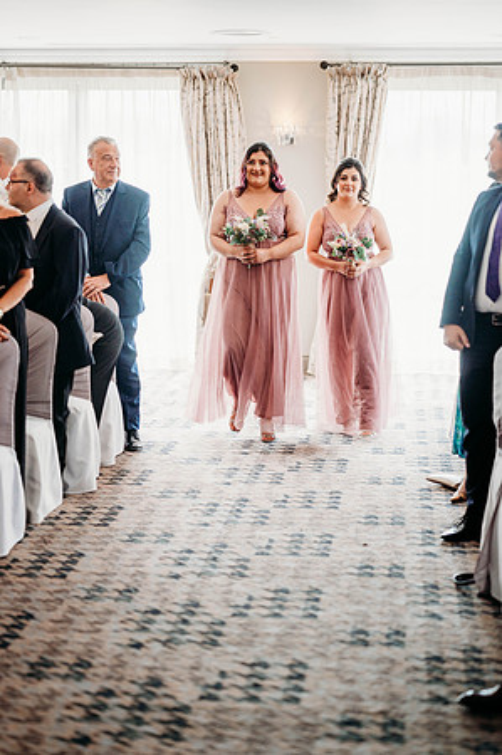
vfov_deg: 23.9
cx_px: 251
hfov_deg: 16.0
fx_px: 1782
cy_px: 378
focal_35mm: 85
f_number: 2
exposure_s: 1/500
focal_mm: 85
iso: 100
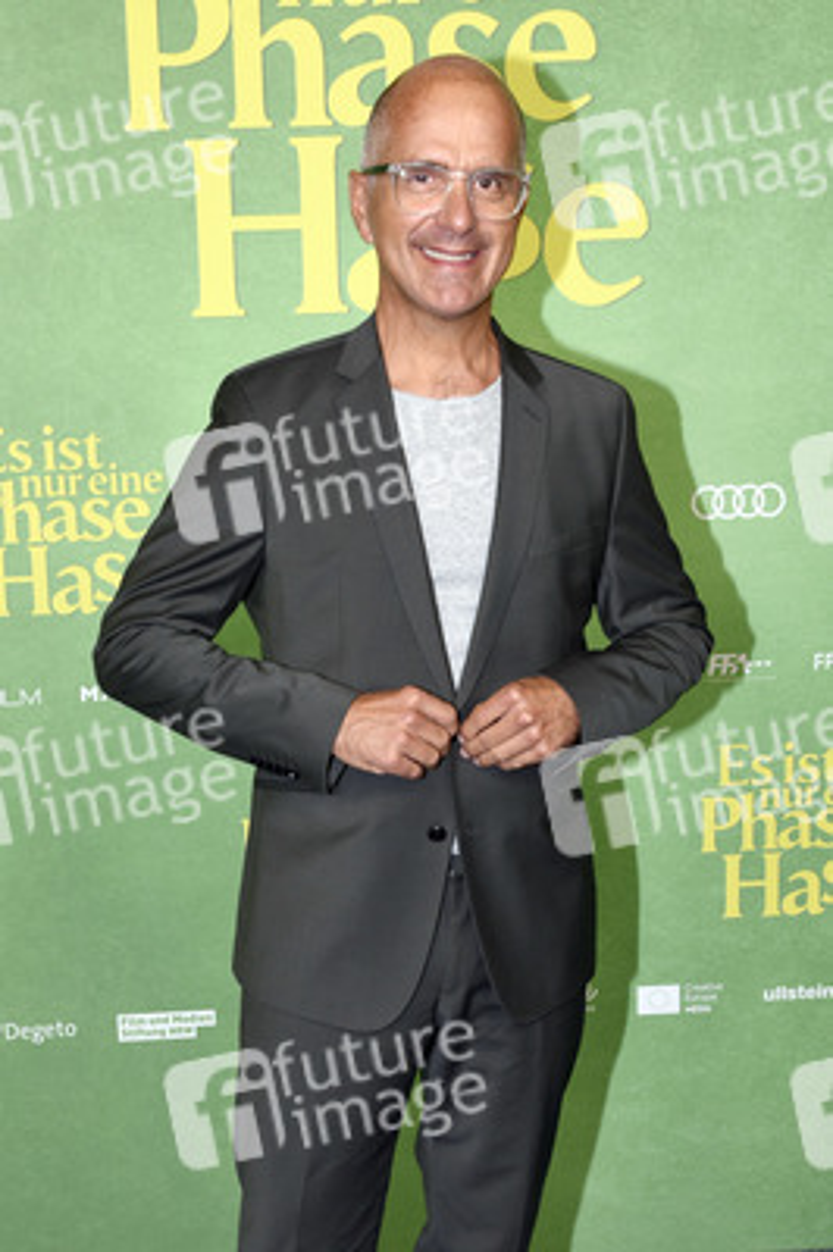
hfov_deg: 37.8
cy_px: 626
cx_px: 416
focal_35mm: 35
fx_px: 1217
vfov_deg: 54.5
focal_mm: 35
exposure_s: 1/125
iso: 500
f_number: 6.3
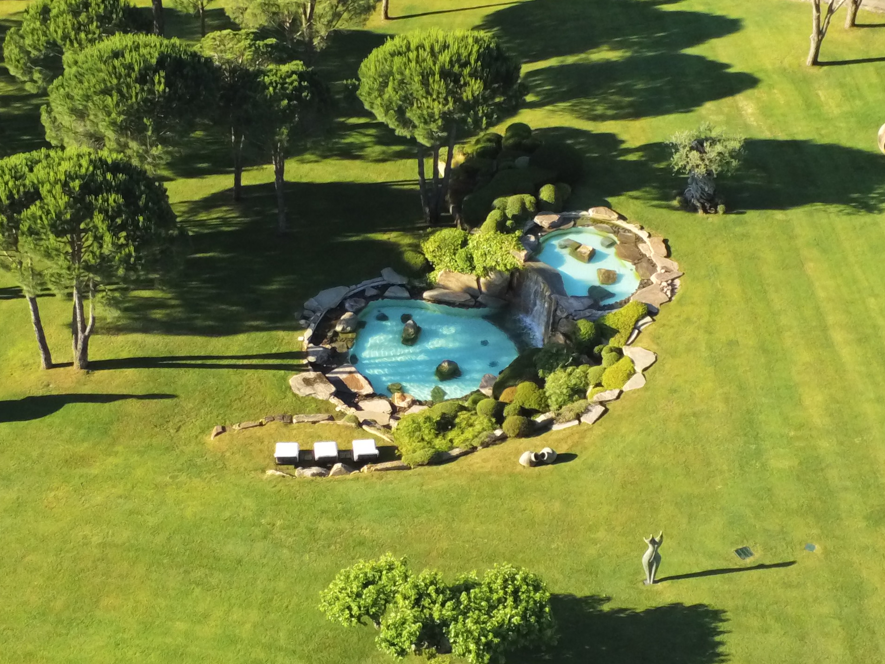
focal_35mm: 28
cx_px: 417
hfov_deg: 63.4
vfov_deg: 49.7
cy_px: 365
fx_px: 716
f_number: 2.4
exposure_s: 1/480
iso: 115
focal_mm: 4
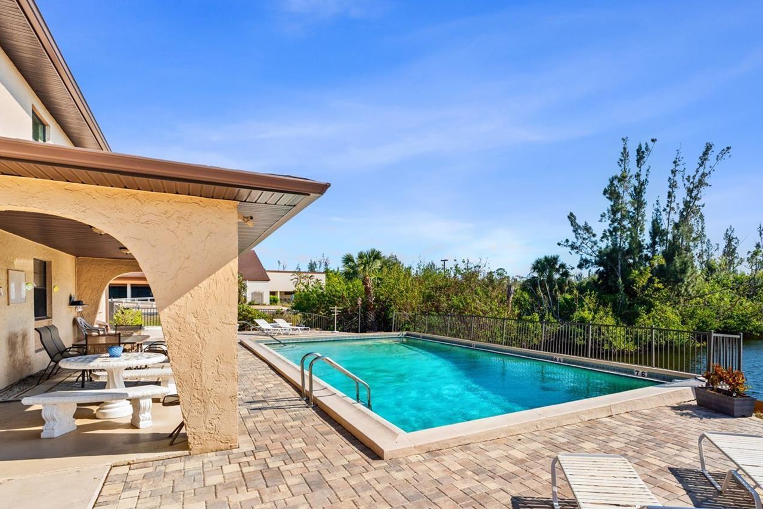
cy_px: 303
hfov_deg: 82.6
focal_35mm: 20
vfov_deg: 61.4
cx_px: 470
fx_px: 424
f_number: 9
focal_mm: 16
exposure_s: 1/200
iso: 200
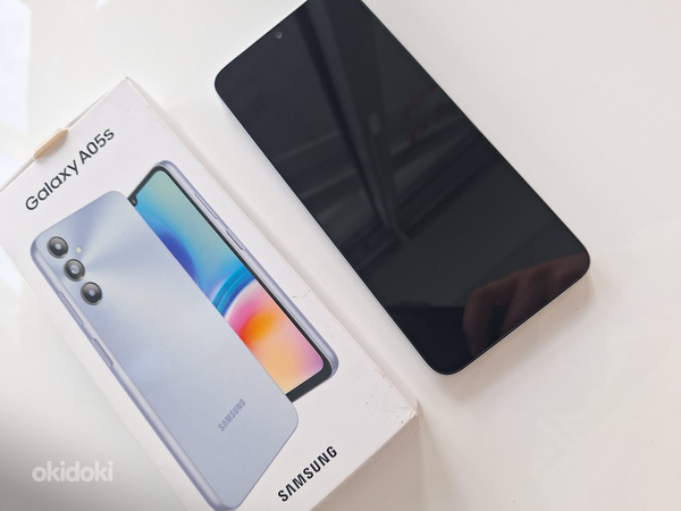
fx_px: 452
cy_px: 256
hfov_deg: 73.9
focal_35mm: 23
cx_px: 340
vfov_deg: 58.9
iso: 64
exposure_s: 1/100
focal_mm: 5.54
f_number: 1.8
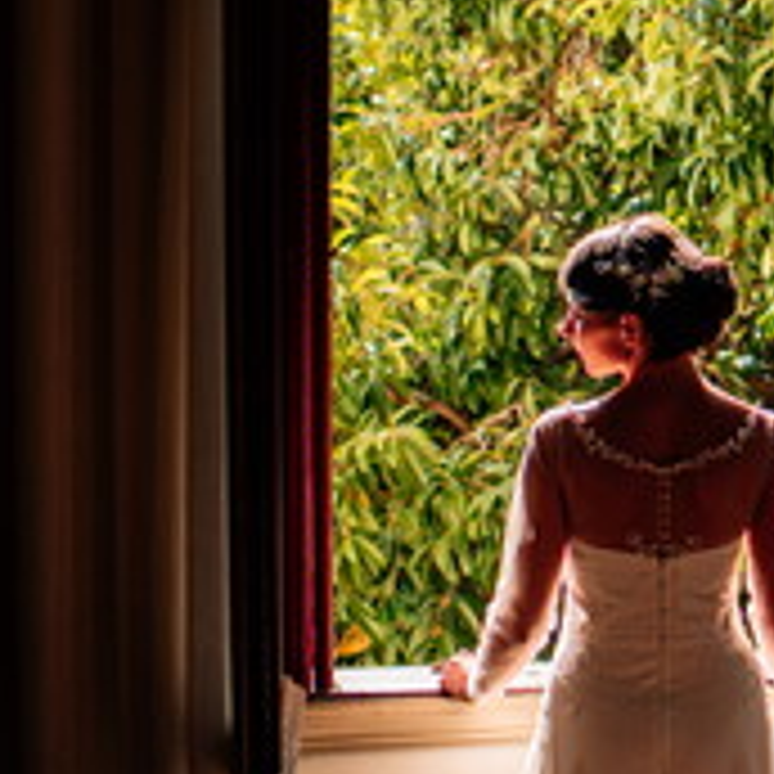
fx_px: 2580
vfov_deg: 17.0
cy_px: 234
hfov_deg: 15.8
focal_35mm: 102
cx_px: 1120
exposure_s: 1/640
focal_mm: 35
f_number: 2.2
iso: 125
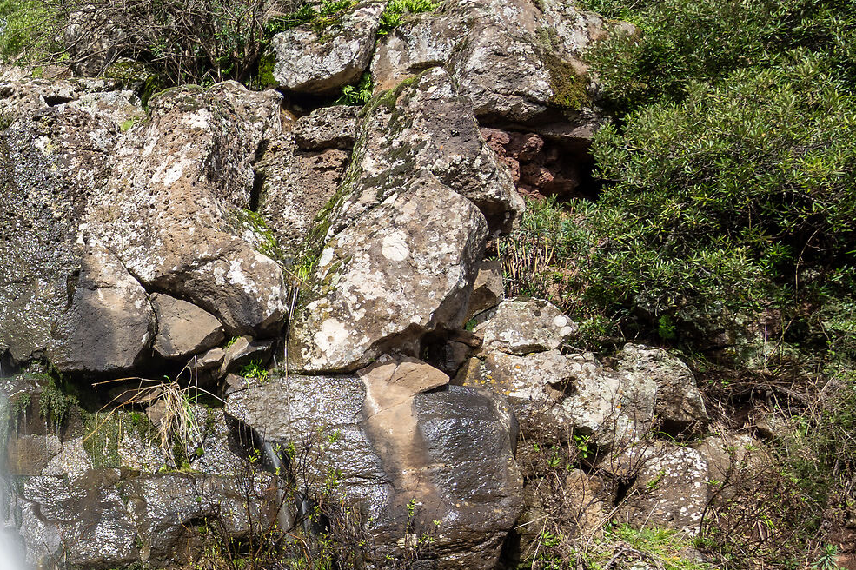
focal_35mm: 40
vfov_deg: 32.0
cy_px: 483
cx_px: -162
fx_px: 956
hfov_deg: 37.2
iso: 100
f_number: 9
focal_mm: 11
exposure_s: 8
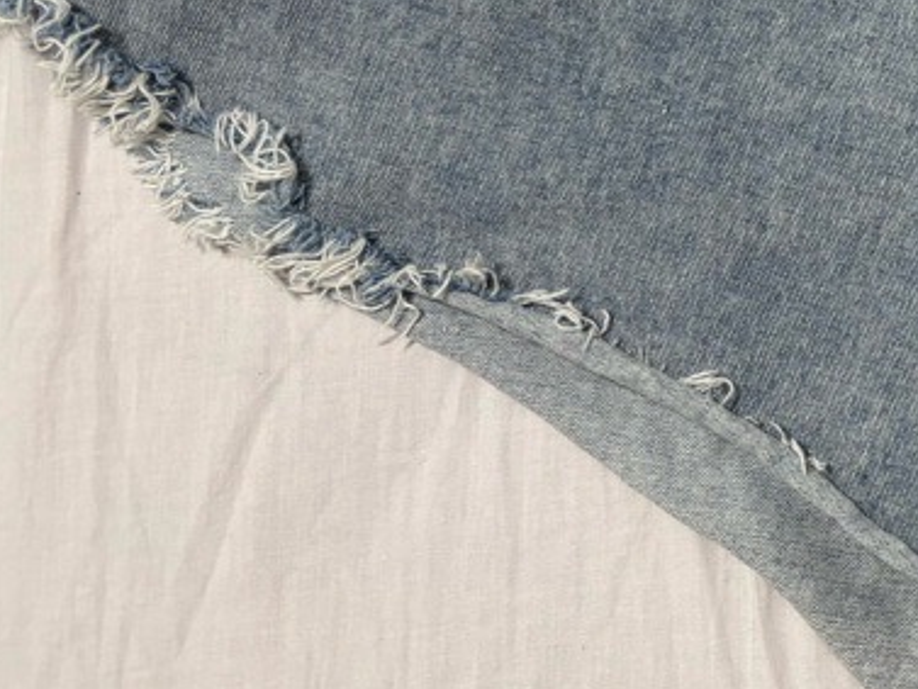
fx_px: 1830
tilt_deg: -76.3
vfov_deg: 20.3
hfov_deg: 24.5
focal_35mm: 69
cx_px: 1200
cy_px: -83
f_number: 1.6
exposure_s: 1/50
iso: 100
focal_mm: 5.96
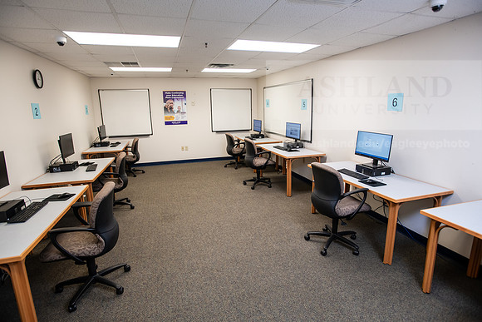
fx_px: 254
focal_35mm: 19
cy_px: 161
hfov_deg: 86.9
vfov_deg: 64.6
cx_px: 241
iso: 800
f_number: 4
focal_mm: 19
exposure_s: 1/125
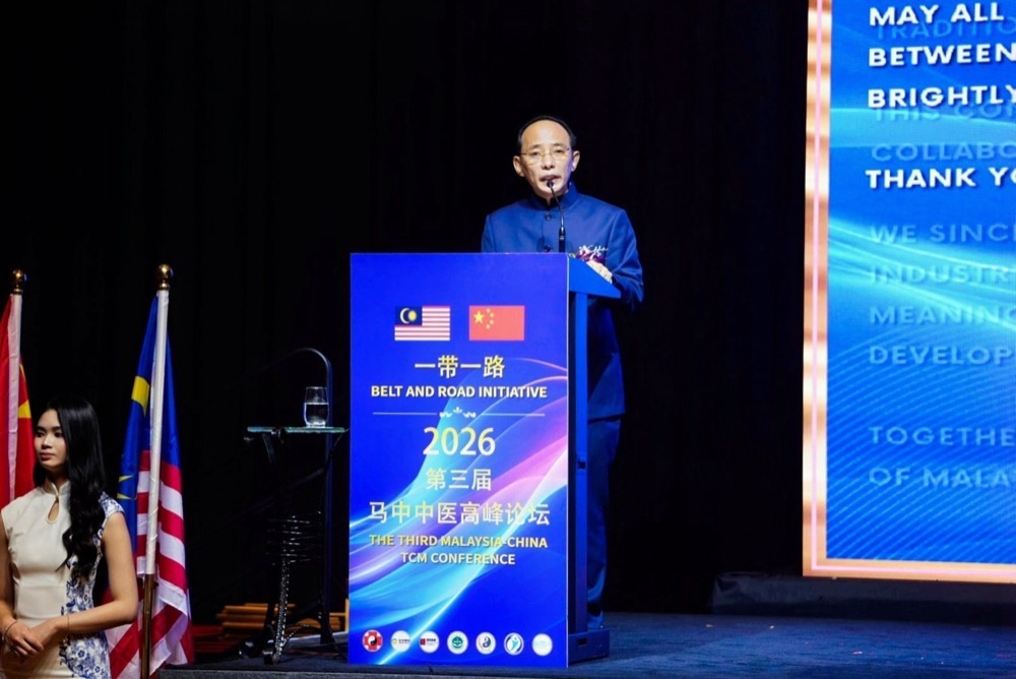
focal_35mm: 135
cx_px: 508
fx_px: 3812
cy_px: 340
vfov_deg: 10.2
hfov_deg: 15.2
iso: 640
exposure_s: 1/160
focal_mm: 135
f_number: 2.8
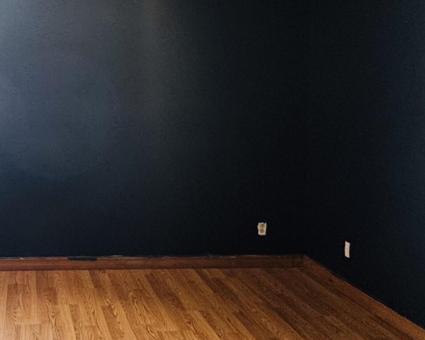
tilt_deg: -3.2
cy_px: 114
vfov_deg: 34.6
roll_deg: -0.1
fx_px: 541
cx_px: 44
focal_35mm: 43
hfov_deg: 39.8
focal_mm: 2.22
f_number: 2.2
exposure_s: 1/99
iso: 160
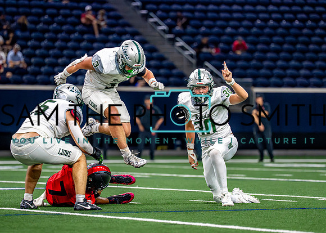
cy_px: 121
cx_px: 154
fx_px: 2191
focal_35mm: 237
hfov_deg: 8.5
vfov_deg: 6.1
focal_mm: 176
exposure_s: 1/2000
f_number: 2.8
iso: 5000
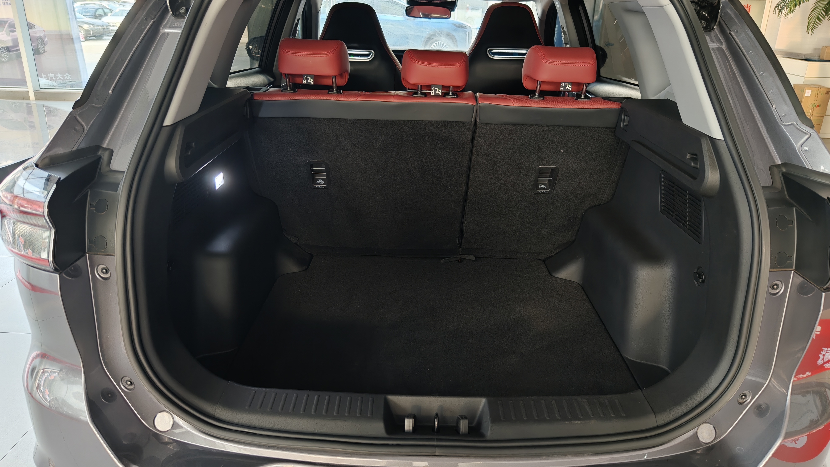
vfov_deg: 44.3
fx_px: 572
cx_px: 419
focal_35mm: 26
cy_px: 213
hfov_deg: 71.9
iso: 500
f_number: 1.8
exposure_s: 1/100
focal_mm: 8.67
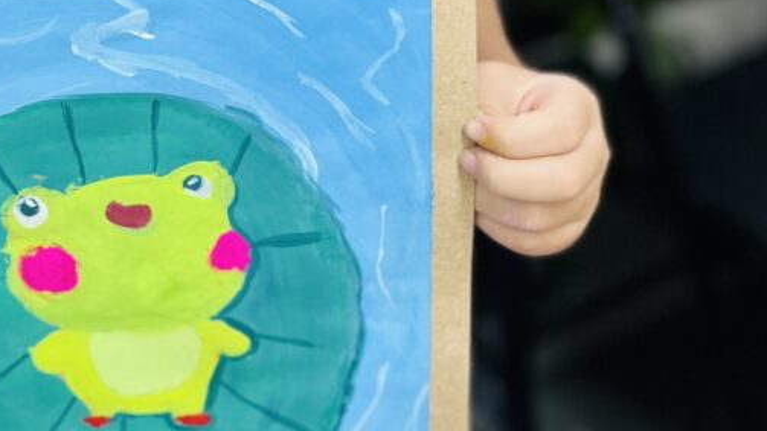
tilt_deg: -24.1
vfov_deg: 15.0
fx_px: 1525
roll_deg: +2.6
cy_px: -199
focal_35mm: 75
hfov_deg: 27.2
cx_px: 67
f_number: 1.6
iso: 50
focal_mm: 5.1
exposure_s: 1/100
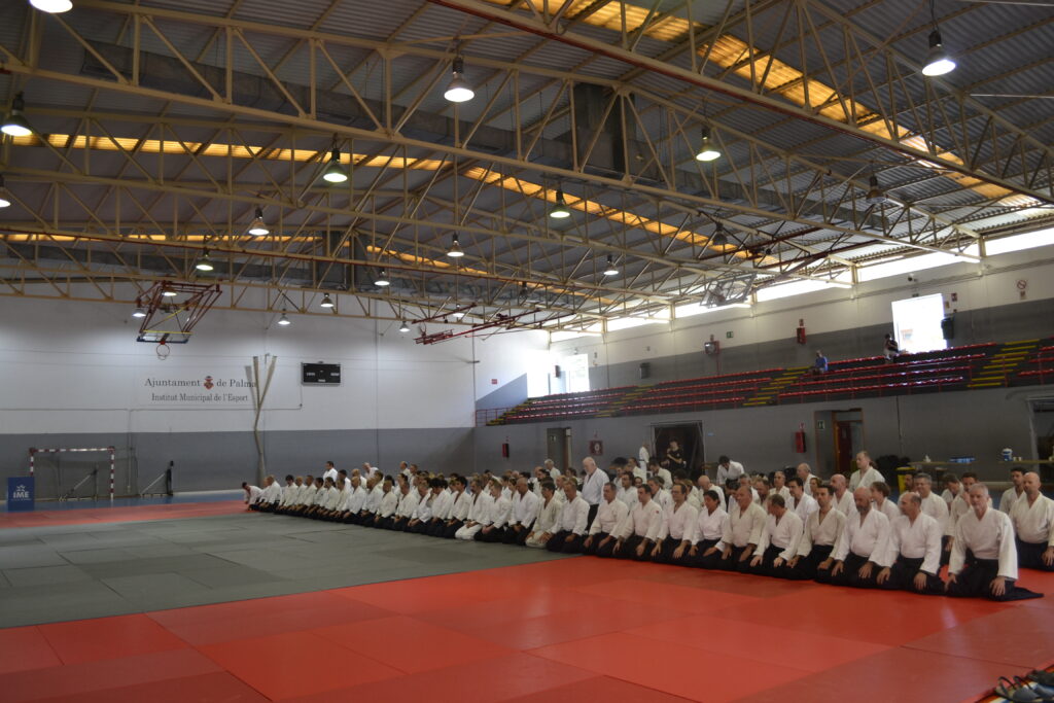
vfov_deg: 47.9
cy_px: 352
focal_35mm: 27
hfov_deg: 67.4
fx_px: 791
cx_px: 527
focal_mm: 18
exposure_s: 1/80
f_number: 4.5
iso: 400
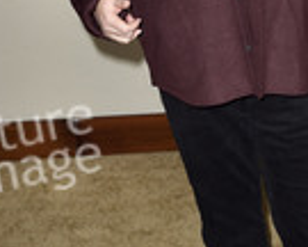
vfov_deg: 15.3
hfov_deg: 19.0
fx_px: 912
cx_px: 234
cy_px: 46
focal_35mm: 100
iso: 400
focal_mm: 36
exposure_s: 1/250
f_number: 6.3
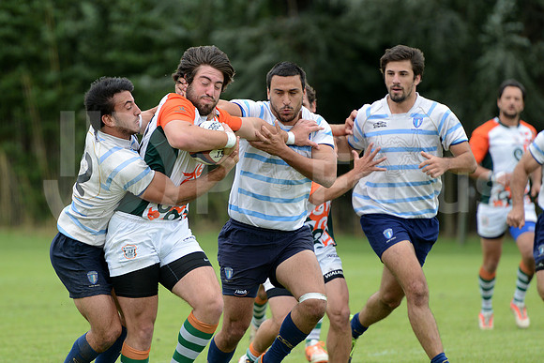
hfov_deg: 7.6
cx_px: 272
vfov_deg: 5.1
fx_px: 4081
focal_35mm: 270
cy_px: 182
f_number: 4
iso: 400
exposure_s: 1/800
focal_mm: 270
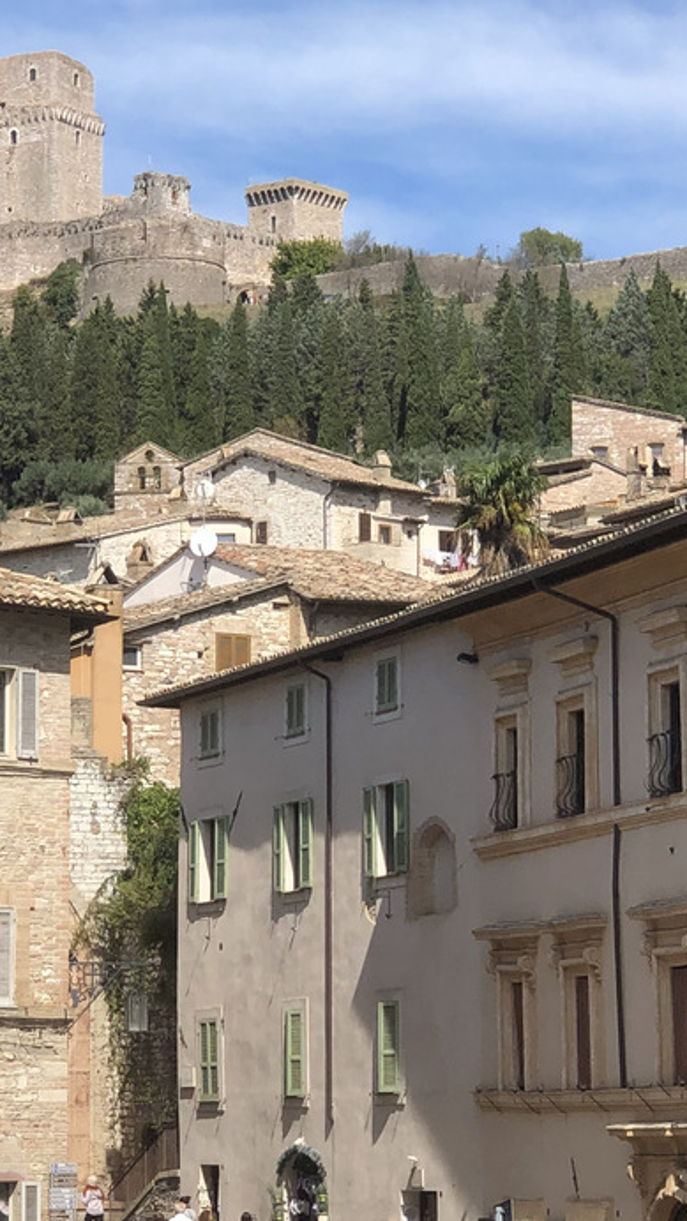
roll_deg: +0.7
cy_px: 618
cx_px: 314
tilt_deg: +7.8
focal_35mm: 131
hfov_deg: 9.3
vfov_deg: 16.4
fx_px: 4244
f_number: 2.4
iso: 16
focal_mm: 6
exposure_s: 1/1230
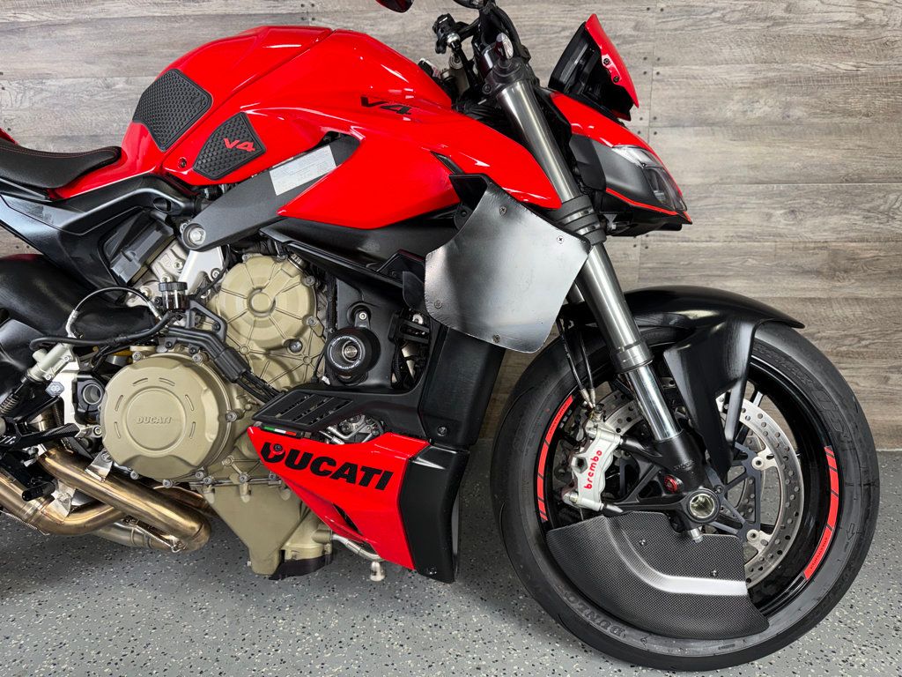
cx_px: 451
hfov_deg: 71.6
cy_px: 338
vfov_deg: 56.8
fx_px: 625
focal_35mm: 24
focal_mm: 6.76
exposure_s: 1/25
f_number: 1.78
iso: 80
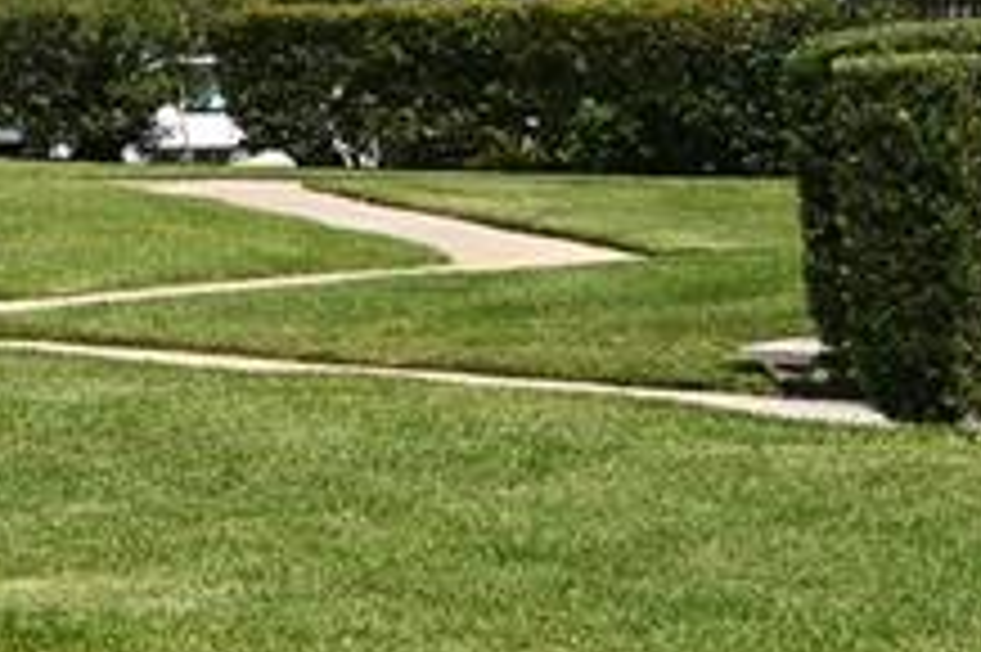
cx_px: -832
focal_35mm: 169
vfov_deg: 8.1
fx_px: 4602
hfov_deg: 11.3
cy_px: -31
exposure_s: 1/200
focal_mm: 24
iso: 100
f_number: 10
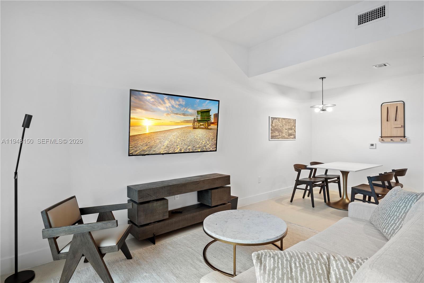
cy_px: 142
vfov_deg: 64.5
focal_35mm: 19
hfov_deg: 86.9
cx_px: 212
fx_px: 224
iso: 640
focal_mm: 19
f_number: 8
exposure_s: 1/4
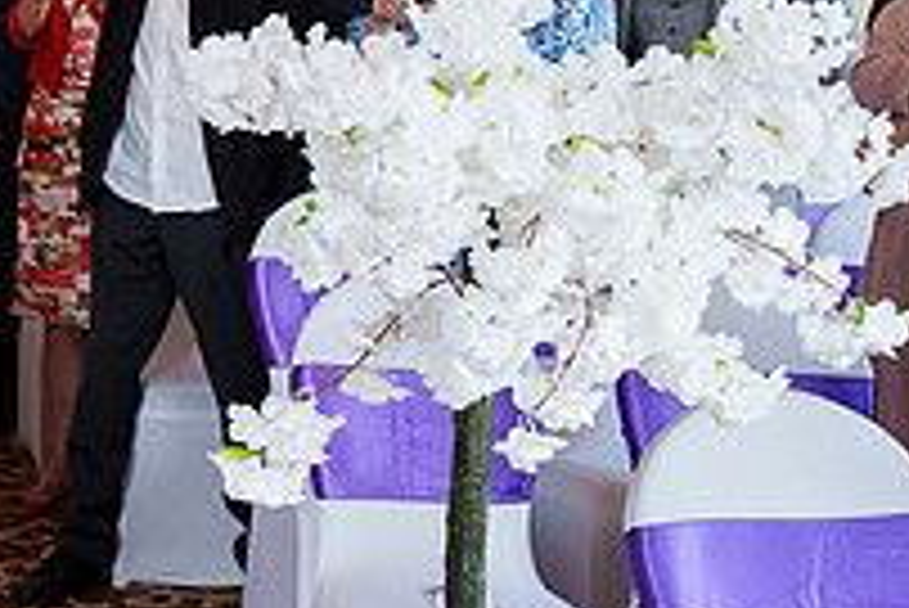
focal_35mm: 122
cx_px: -360
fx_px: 3083
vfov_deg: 11.2
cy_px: 61
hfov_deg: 15.7
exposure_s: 1/80
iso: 400
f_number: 4
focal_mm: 42
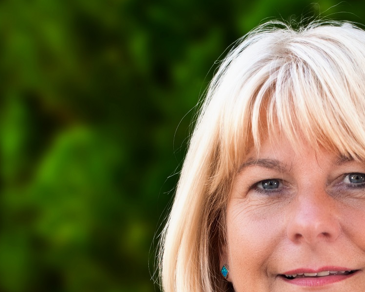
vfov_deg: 13.7
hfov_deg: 17.3
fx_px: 1188
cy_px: 331
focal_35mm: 110
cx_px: 281
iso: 200
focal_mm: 22
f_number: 2.5
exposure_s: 1/160
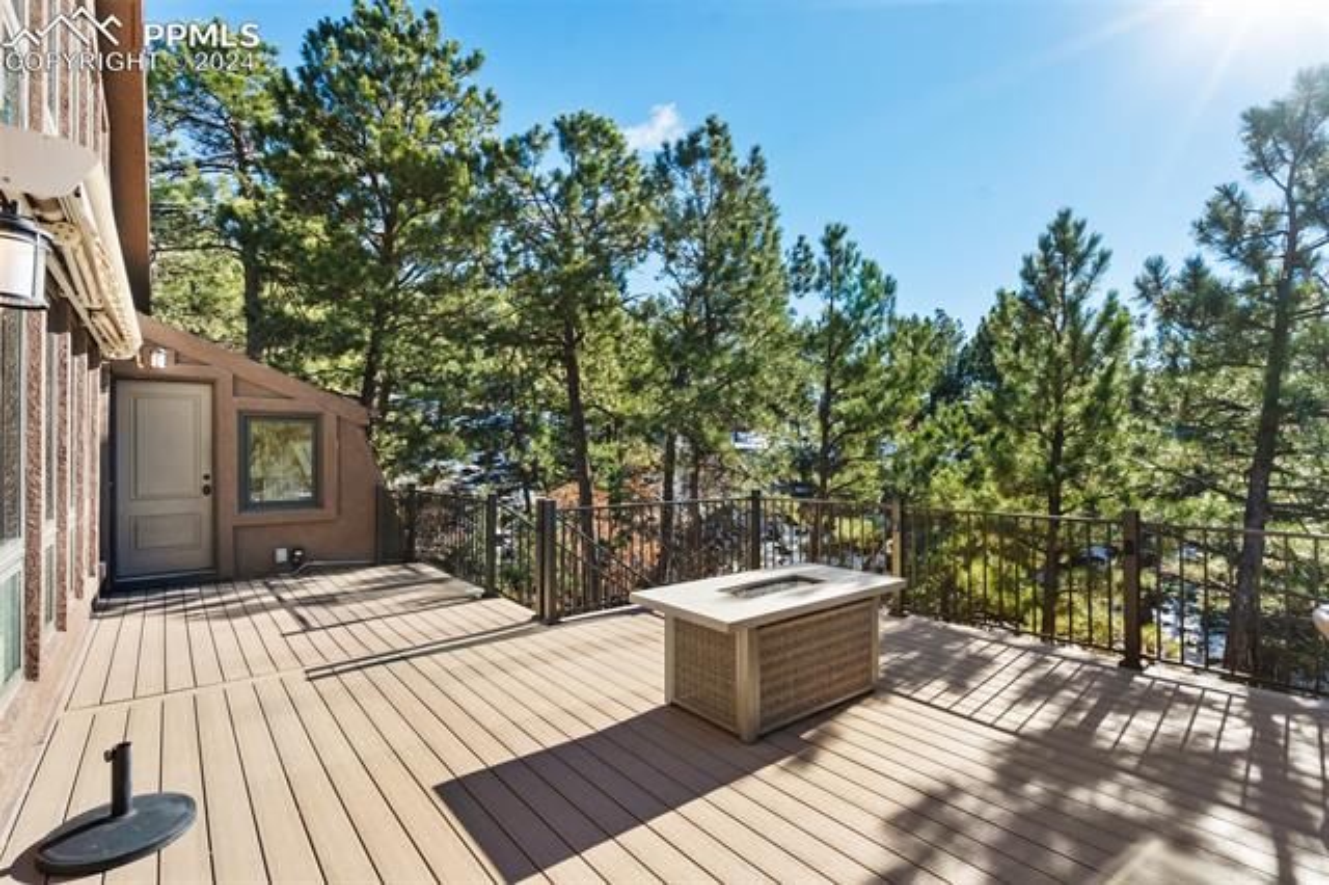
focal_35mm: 16
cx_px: 664
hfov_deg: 96.8
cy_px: 442
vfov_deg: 73.7
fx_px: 590
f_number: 7.1
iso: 2000
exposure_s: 1/1250
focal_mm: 16
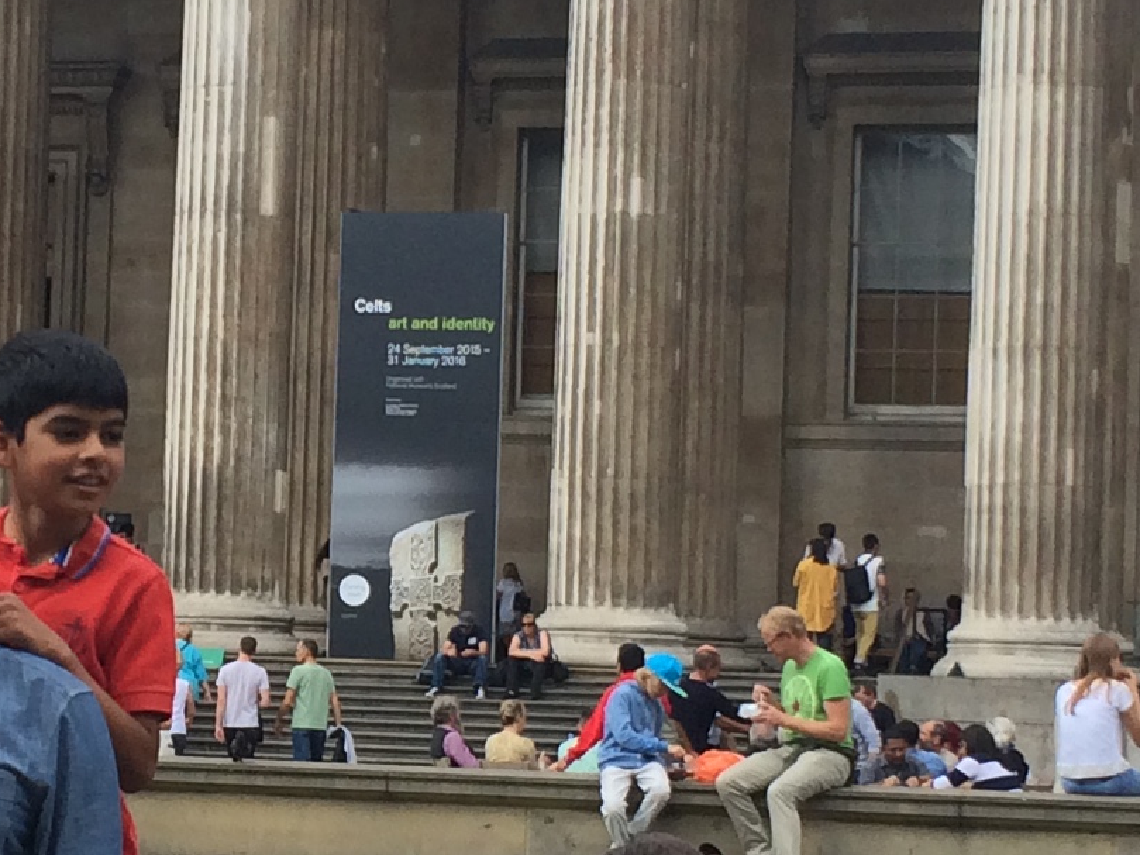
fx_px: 3854
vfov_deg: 12.7
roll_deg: -1.0
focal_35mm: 117
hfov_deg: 16.6
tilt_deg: +2.0
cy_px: 517
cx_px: 83
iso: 32
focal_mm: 4.15
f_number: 2.2
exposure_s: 1/838
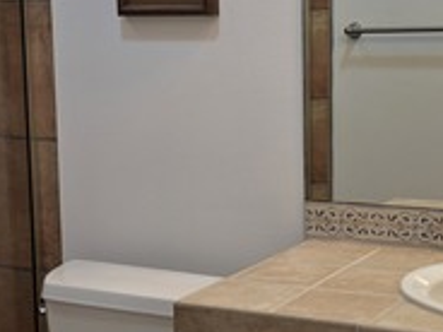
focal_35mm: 80
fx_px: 1024
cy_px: 152
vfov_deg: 18.4
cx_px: 238
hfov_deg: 24.4
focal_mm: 6.3
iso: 64
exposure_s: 1/120
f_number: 1.7
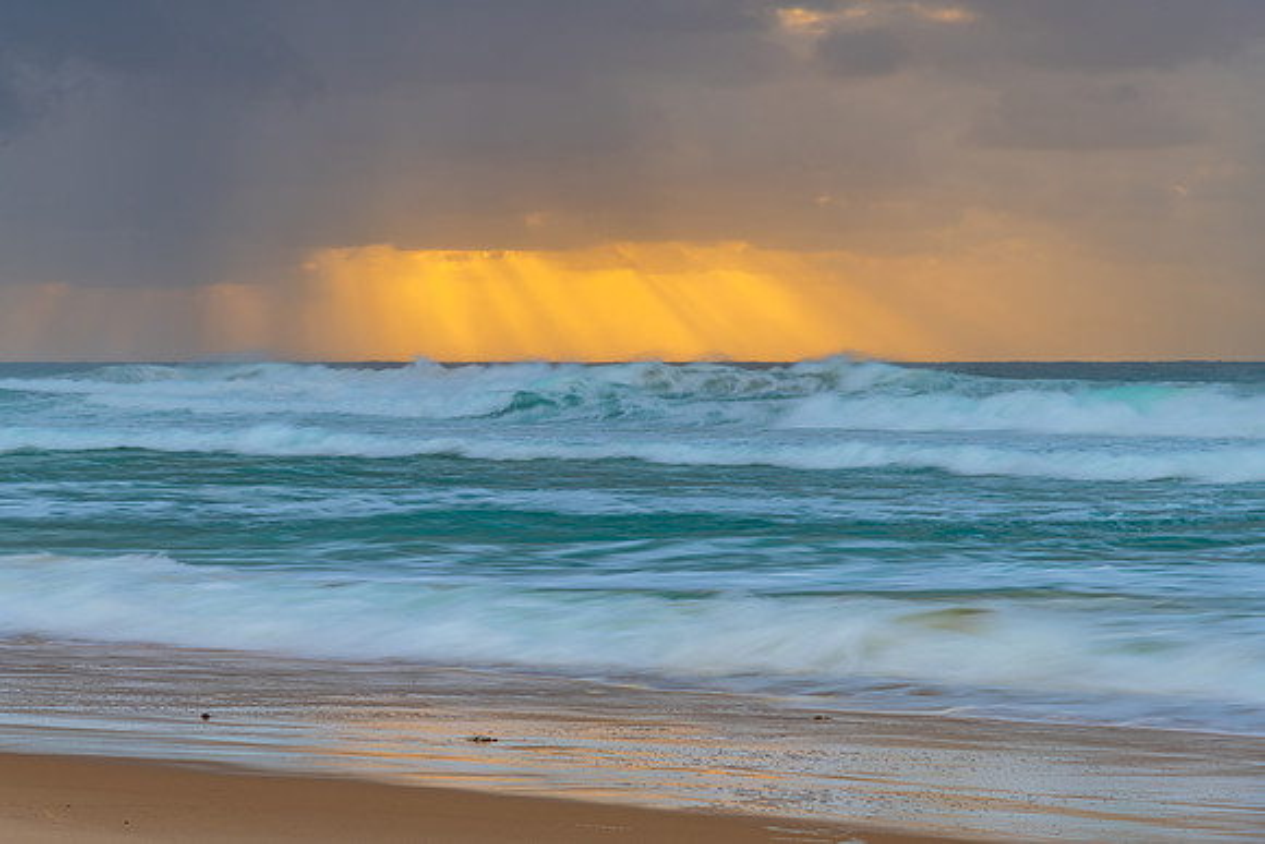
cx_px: 632
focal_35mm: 122
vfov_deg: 11.3
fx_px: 4281
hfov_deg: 16.8
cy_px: 422
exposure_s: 1/4
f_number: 10
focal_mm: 120
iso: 31
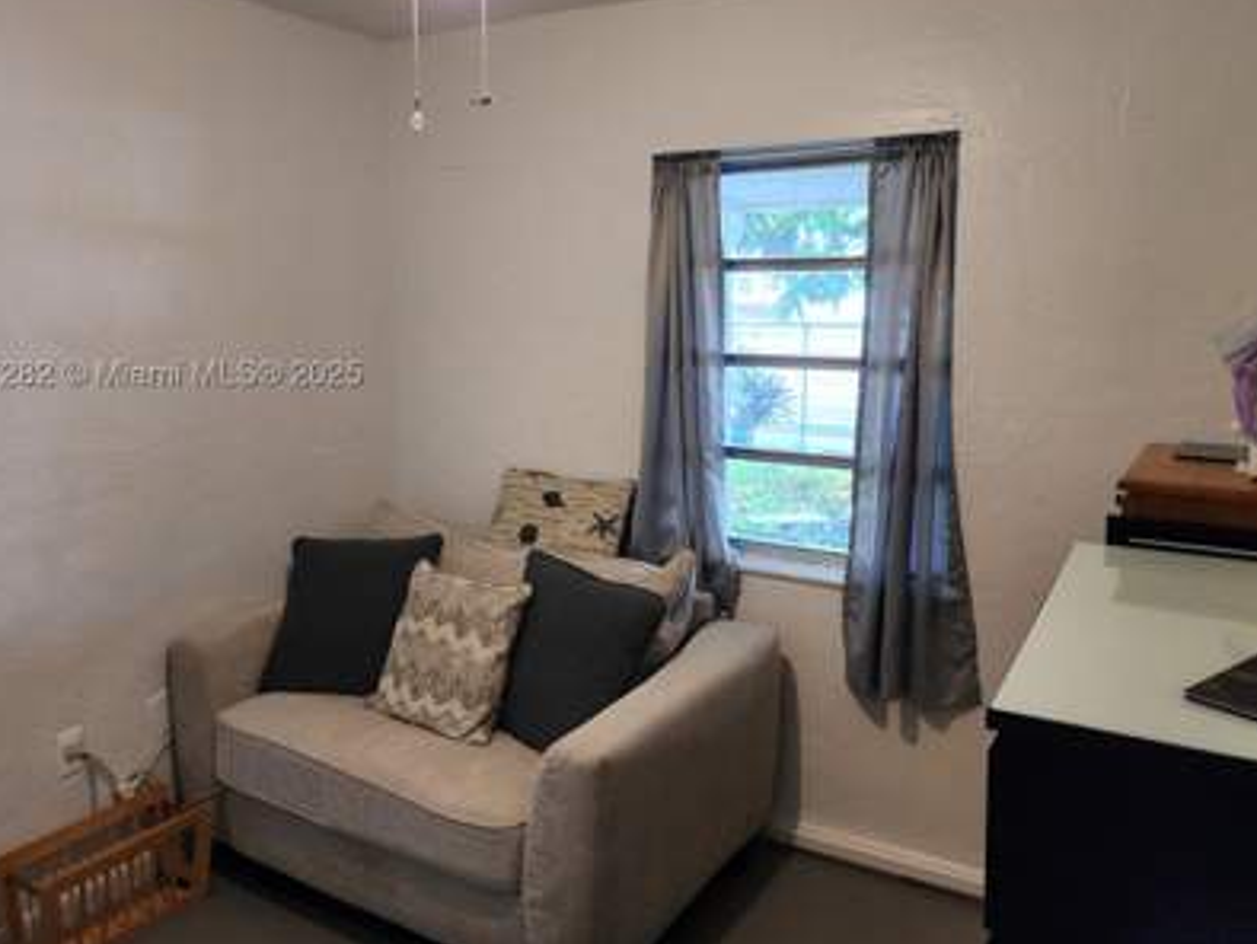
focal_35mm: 28
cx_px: 644
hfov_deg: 63.4
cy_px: 380
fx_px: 1017
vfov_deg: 49.5
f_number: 1.8
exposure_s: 1/120
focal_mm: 6.4
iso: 125
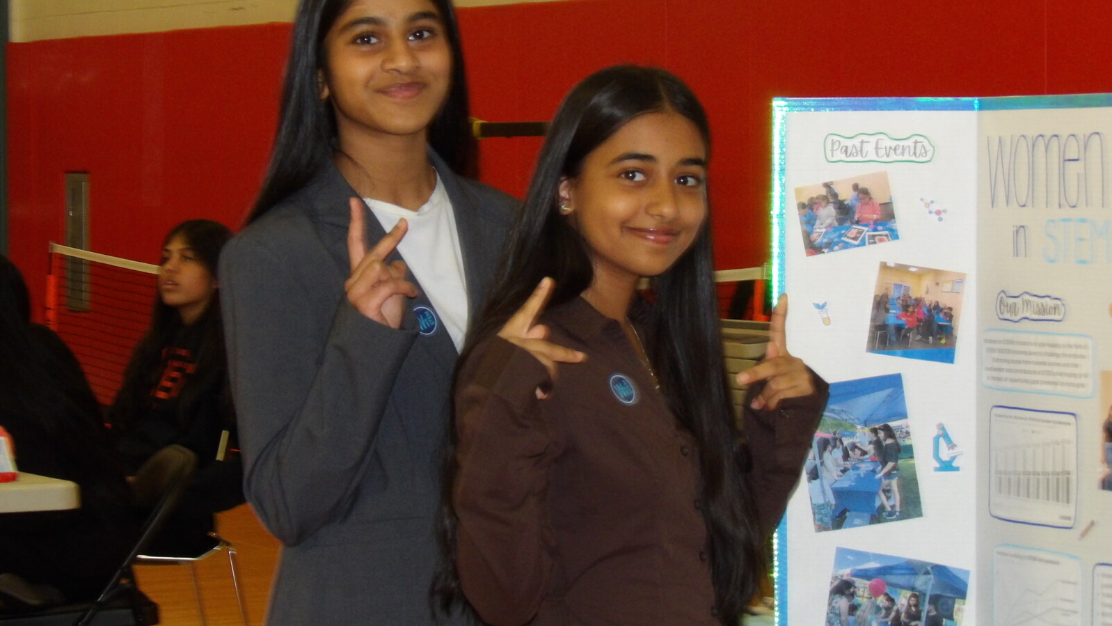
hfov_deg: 16.3
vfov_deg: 9.2
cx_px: 556
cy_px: 274
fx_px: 3892
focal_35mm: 132
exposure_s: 1/31
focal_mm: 21.7
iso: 500
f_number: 4.2
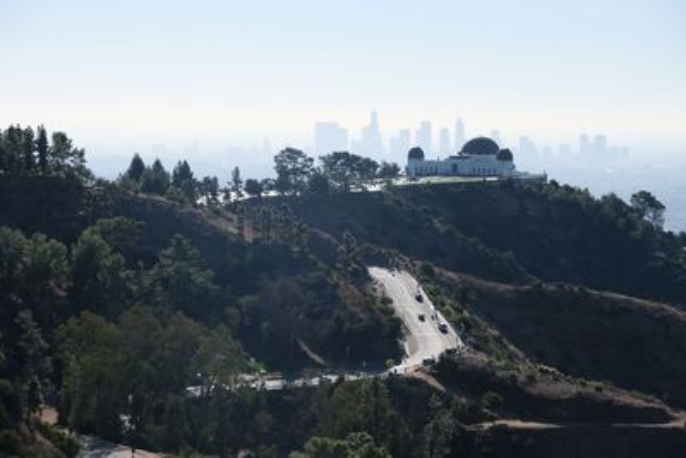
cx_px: 343
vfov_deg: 16.5
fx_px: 1582
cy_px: 229
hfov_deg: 24.5
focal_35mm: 83
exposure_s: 1/1000
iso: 320
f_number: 6.4
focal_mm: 55
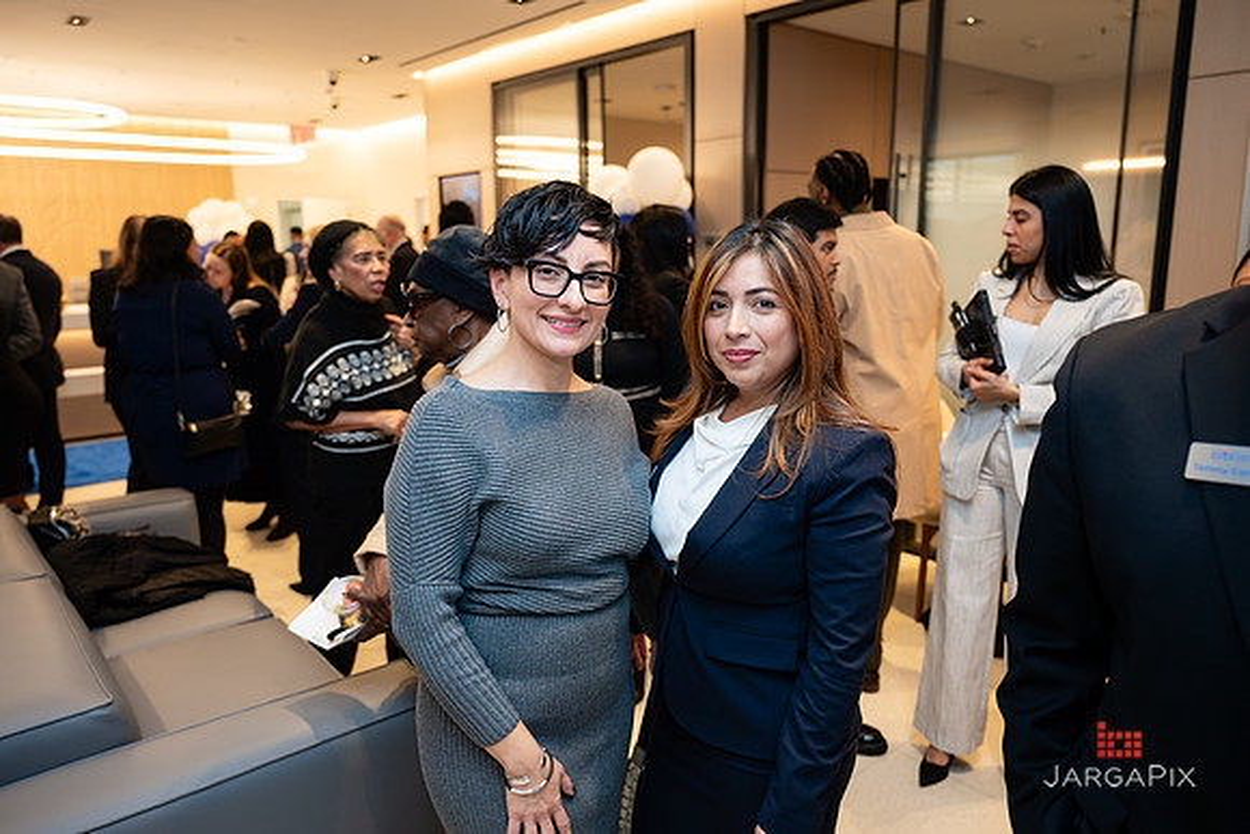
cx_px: 625
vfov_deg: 49.4
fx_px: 907
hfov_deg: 69.1
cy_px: 417
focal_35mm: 26
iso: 320
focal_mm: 26
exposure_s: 1/160
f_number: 2.8
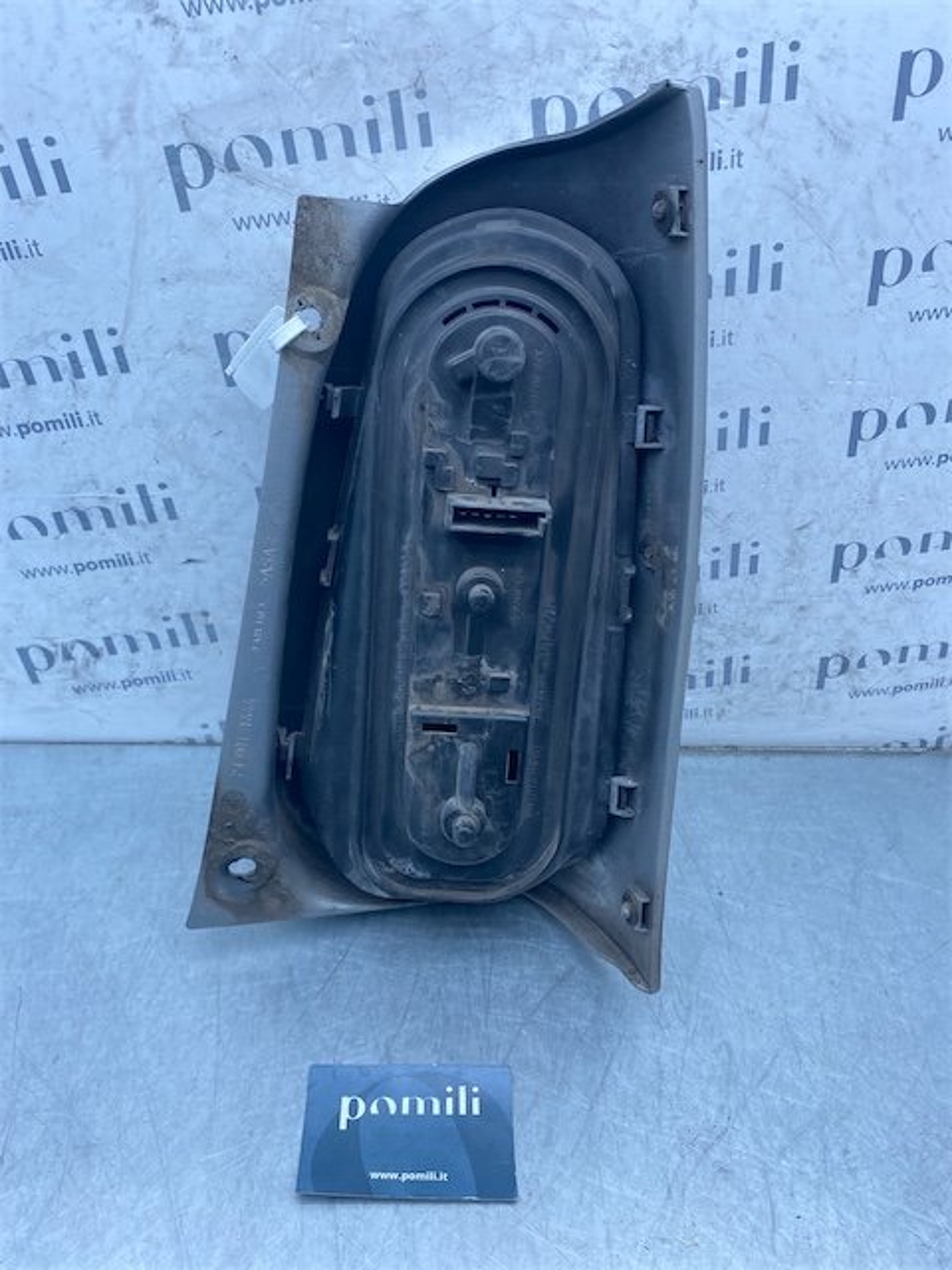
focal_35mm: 26
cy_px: 635
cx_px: 476
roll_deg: -5.2
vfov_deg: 67.3
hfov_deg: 53.1
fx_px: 953
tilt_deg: -36.2
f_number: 1.8
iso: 32
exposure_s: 1/613
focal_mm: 4.25
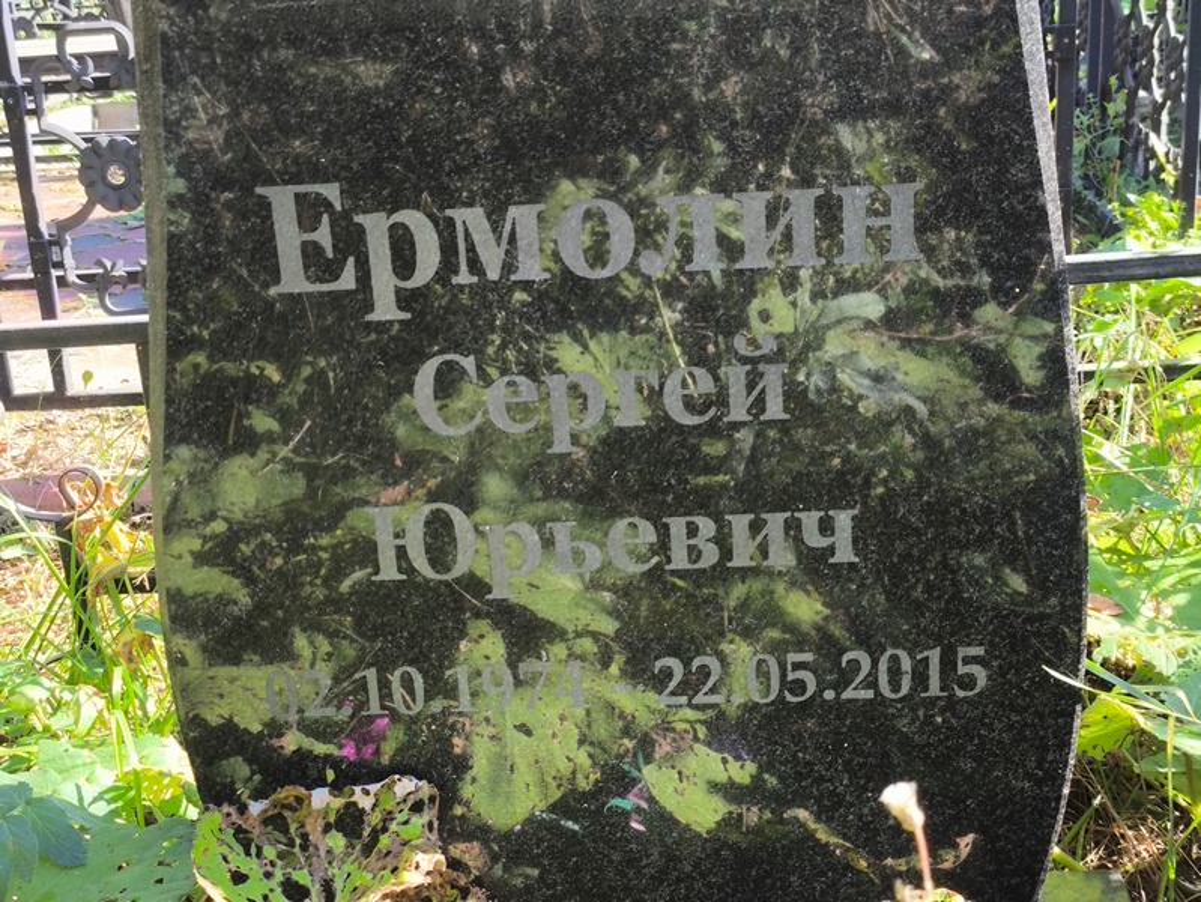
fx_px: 1736
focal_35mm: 50
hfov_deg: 38.2
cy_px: 451
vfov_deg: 29.1
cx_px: 600
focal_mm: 4.71
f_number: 1.7
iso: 50
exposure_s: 1/145
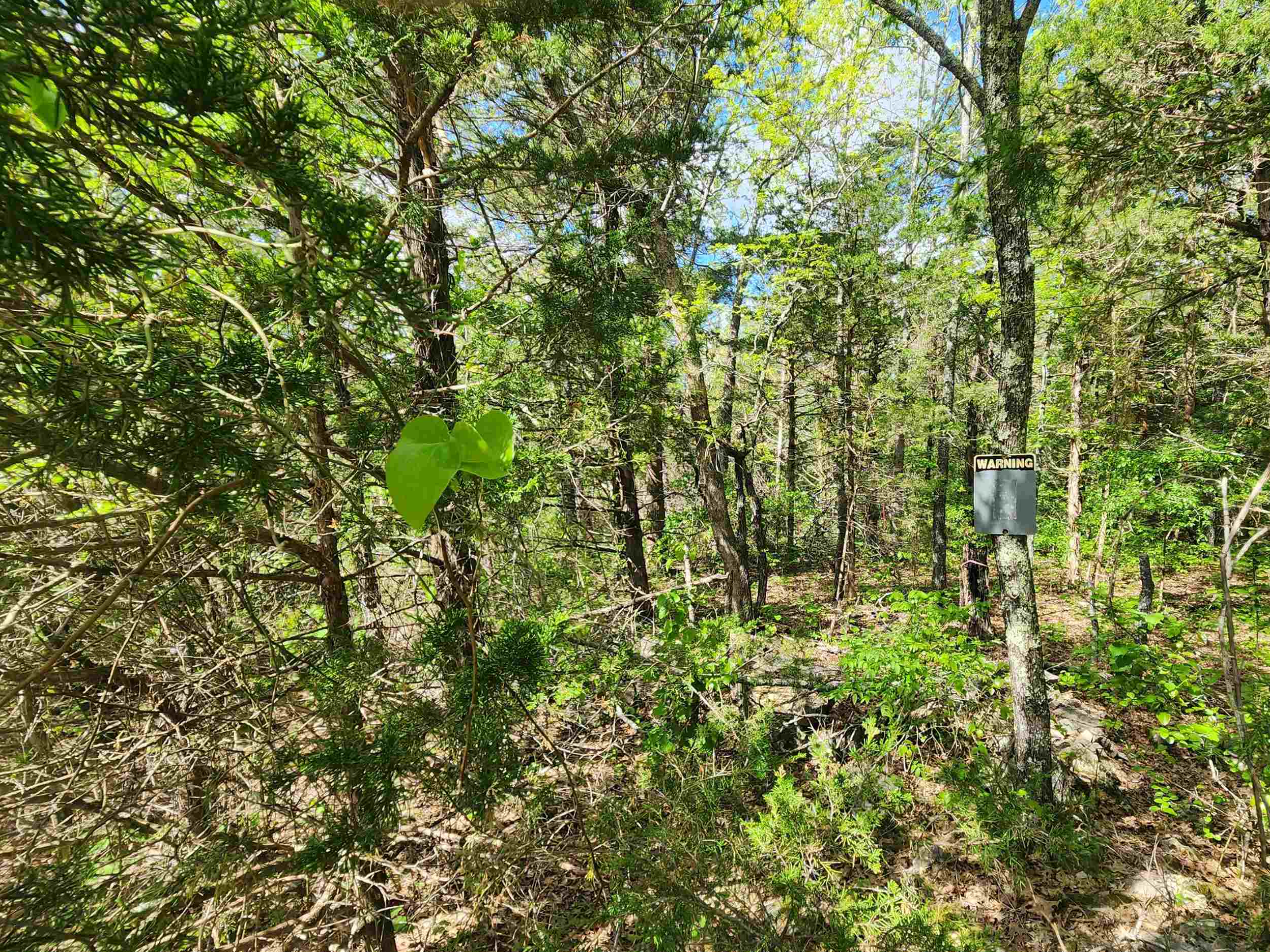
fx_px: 587
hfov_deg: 94.0
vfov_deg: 78.0
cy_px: 503
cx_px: 716
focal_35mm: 16
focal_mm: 2.2
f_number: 2.2
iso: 50
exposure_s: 1/313
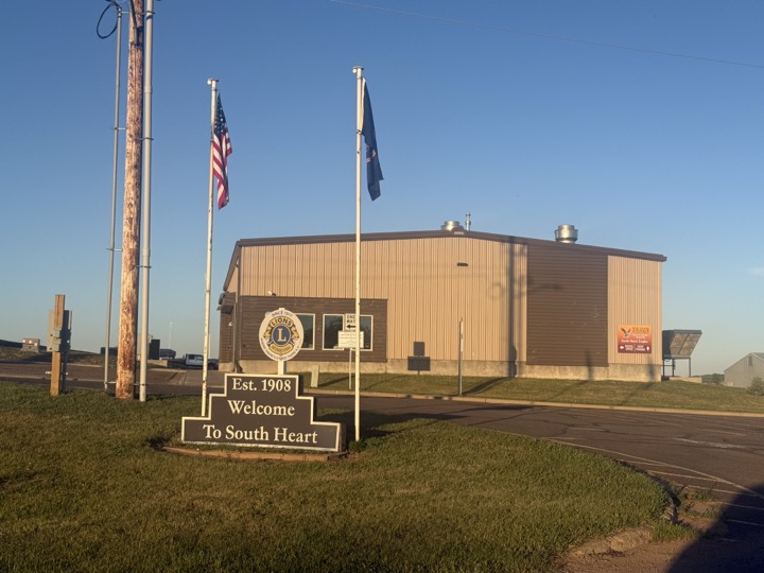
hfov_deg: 39.7
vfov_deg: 30.3
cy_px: 286
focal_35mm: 48
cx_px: 382
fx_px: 1059
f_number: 1.78
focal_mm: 6.76
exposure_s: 1/3378
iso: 64
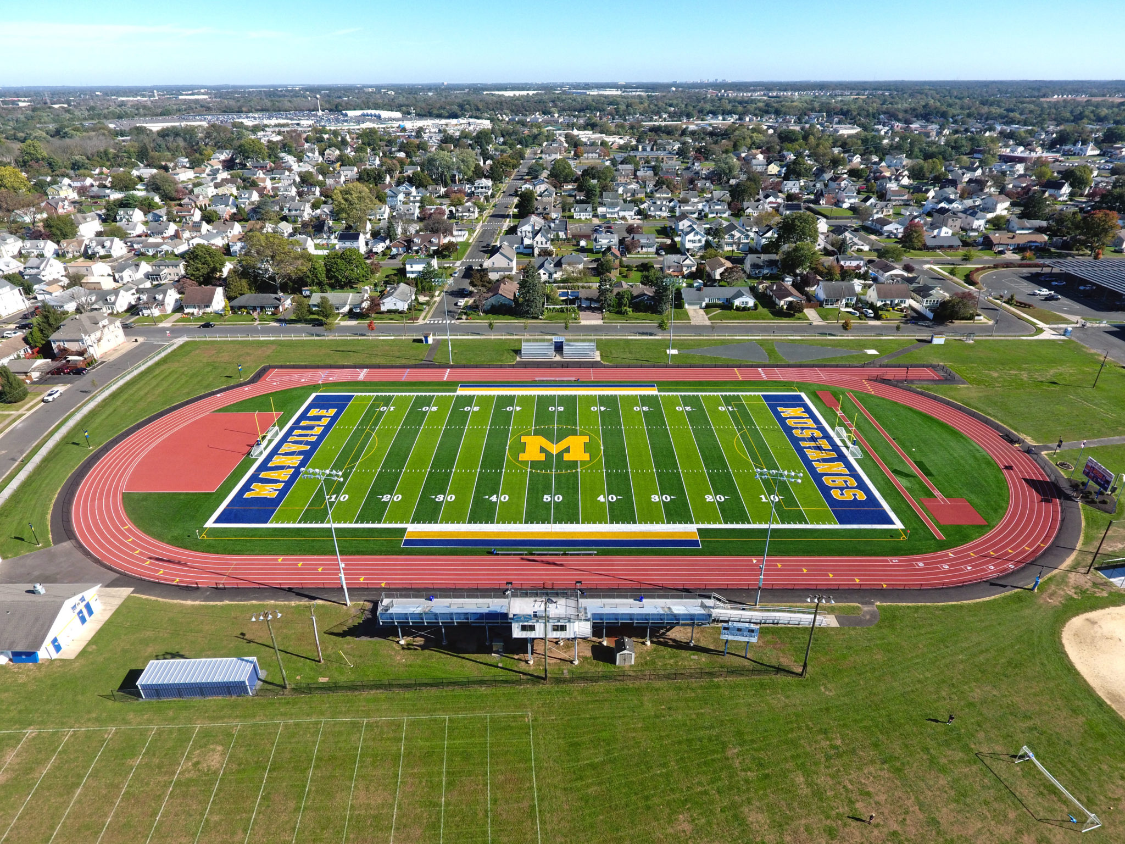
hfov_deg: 81.7
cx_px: 562
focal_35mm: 20
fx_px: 650
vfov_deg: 66.0
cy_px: 422
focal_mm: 3.61
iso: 100
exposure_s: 1/580
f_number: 2.8
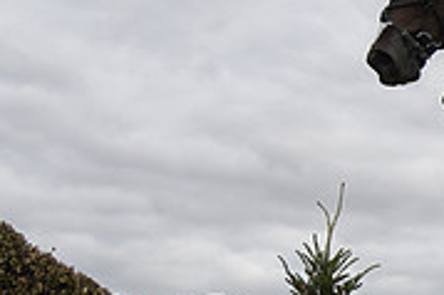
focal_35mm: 107
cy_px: 192
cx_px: 714
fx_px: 1318
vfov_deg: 12.8
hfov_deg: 16.9
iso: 720
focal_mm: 22
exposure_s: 1/4000
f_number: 5.6
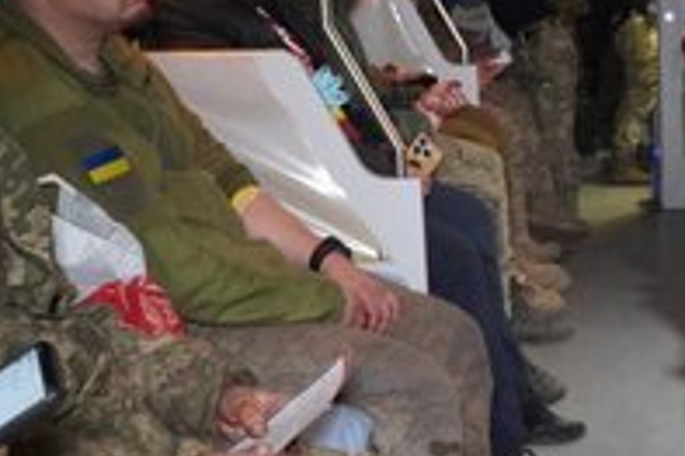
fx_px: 1217
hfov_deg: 29.8
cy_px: 218
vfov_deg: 21.2
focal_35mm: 64
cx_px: 643
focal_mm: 21
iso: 6400
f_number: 4
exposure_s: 1/125
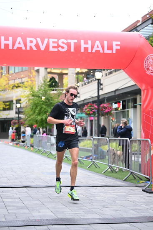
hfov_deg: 19.5
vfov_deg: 28.8
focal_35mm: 70
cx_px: 76
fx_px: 446
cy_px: 115
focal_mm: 70
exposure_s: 1/640
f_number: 2.8
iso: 1600
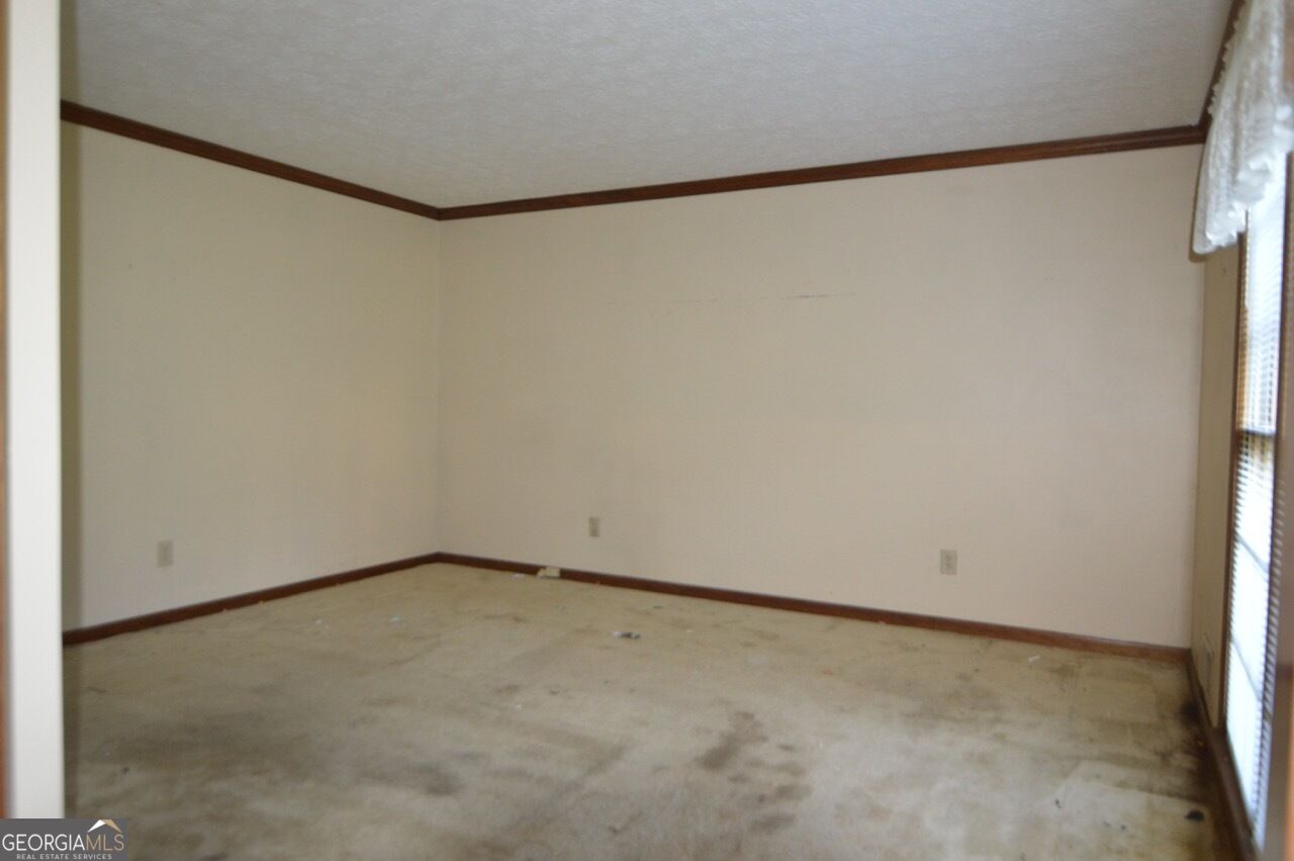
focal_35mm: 22
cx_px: 647
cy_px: 430
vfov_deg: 56.1
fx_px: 808
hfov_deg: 77.4
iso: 800
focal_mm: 15
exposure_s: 1/60
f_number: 2.8
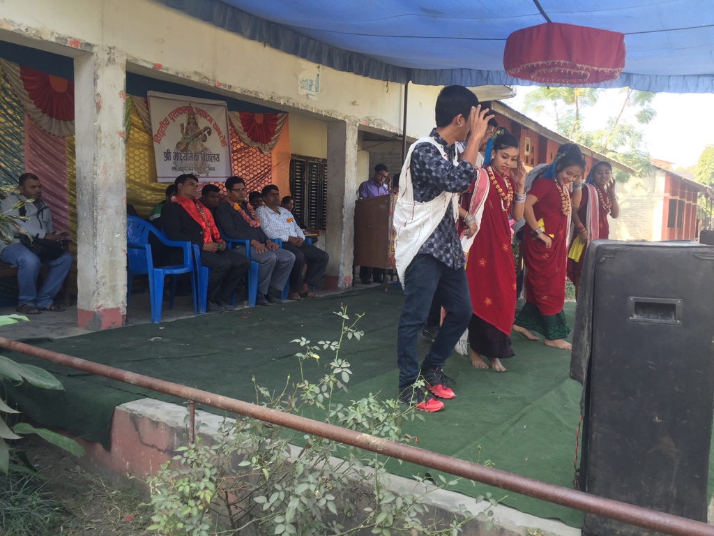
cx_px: 357
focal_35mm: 29
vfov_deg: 48.2
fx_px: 598
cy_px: 268
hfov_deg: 61.7
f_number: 2.2
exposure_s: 1/100
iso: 32
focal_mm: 4.15
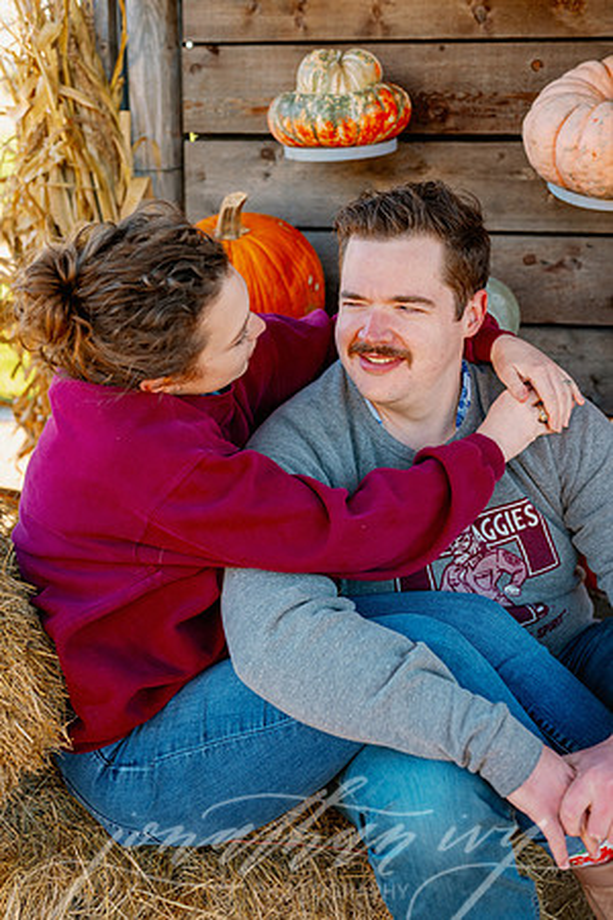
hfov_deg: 27.0
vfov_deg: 39.6
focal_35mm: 50
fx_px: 1277
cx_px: 306
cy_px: 460
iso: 250
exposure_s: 1/400
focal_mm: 50
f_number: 3.2
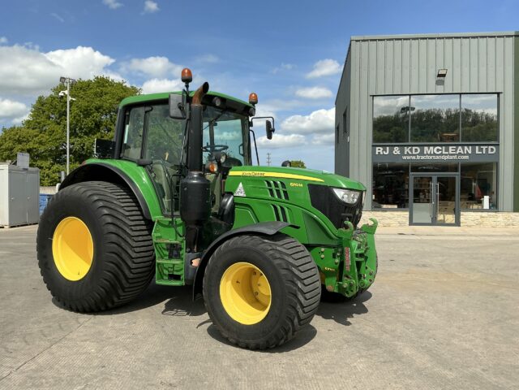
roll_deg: -1.2
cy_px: 195
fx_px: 420
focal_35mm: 28
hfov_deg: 63.4
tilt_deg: -0.4
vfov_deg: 49.7
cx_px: 260
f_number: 1.8
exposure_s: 1/2141
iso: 25
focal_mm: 3
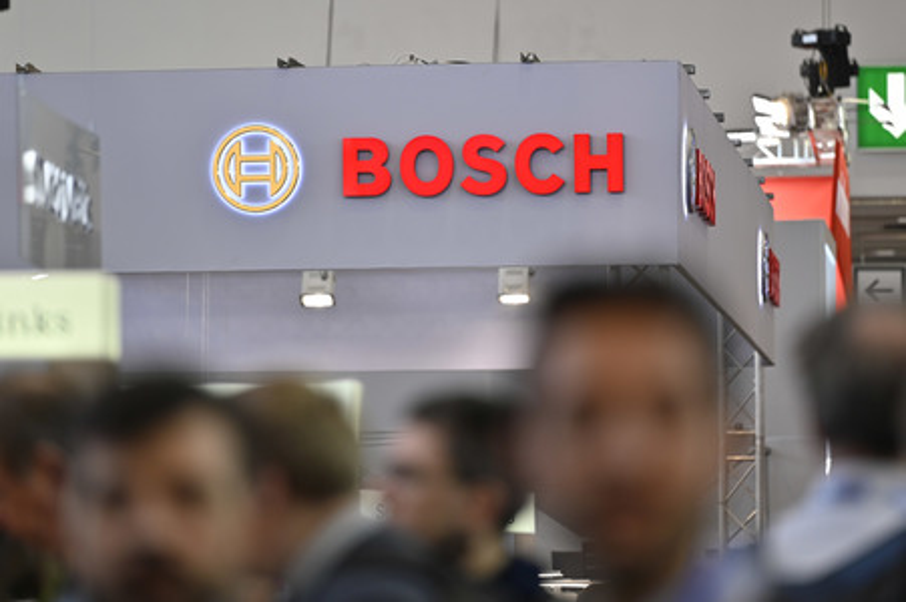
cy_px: 301
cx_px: 453
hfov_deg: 10.3
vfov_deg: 6.9
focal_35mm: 200
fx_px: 5030
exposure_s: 1/250
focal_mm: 200
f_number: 2.8
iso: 250
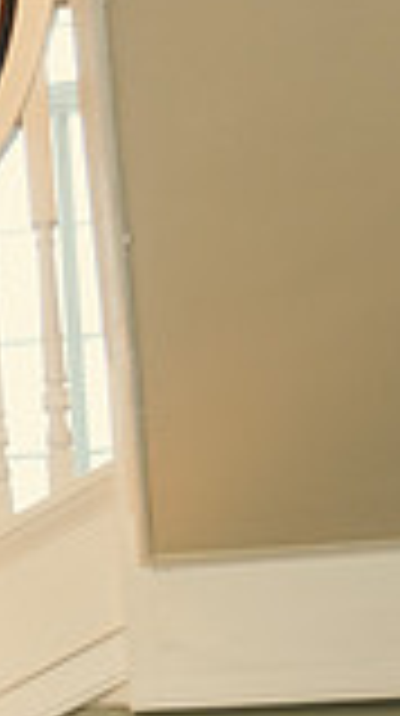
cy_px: 556
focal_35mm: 92
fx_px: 1741
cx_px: -647
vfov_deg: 22.9
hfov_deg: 10.6
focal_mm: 24
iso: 800
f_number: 3.5
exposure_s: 1/160
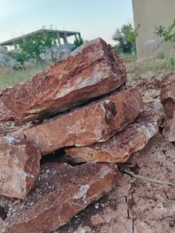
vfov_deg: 67.2
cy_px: 122
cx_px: 87
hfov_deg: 53.1
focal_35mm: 26
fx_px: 175
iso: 184
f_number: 1.75
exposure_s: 1/120
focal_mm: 5.25
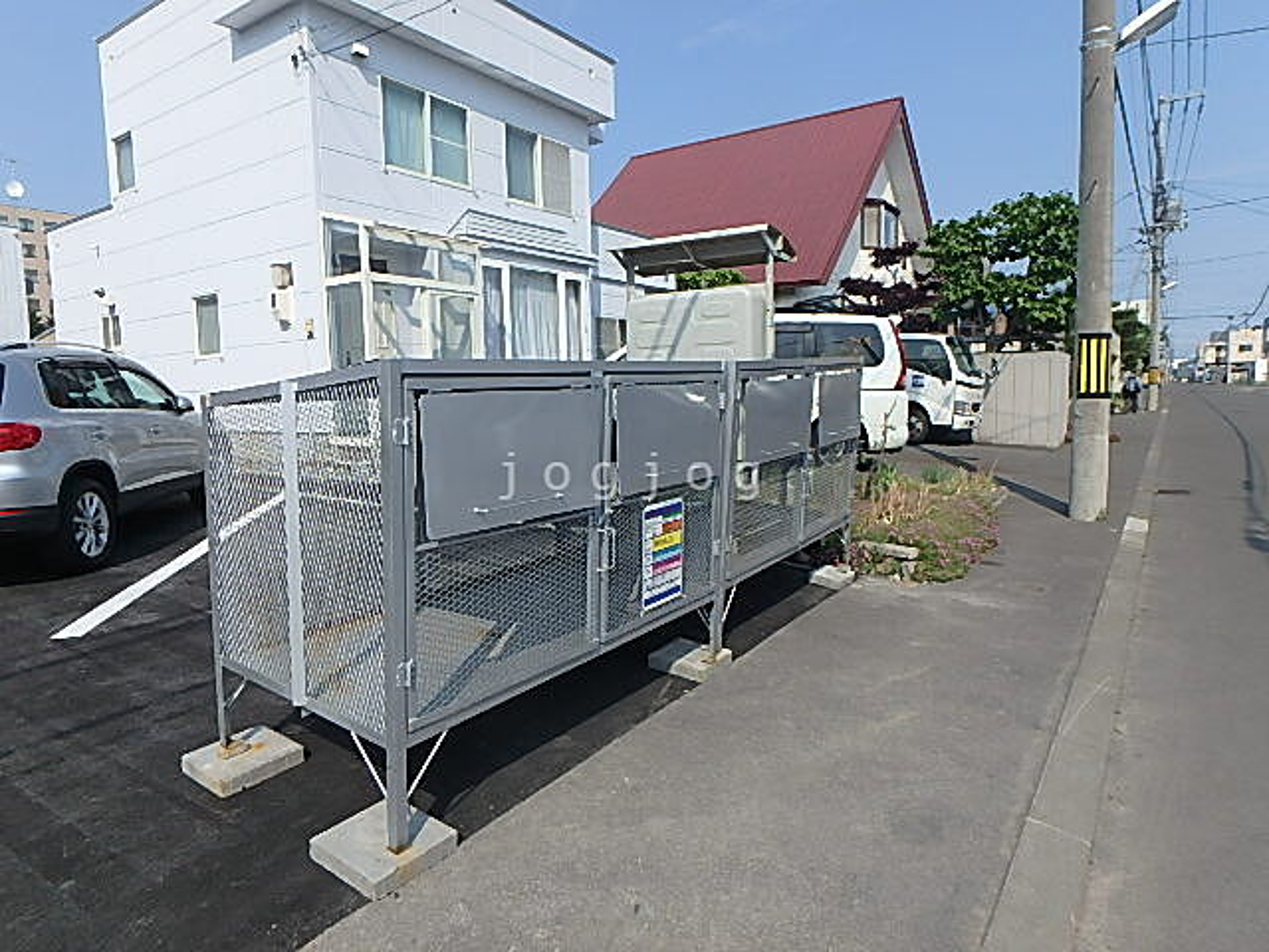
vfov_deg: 63.4
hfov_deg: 79.0
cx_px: 634
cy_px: 476
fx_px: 770
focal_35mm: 21
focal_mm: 3.7
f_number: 6
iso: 125
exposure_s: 1/640
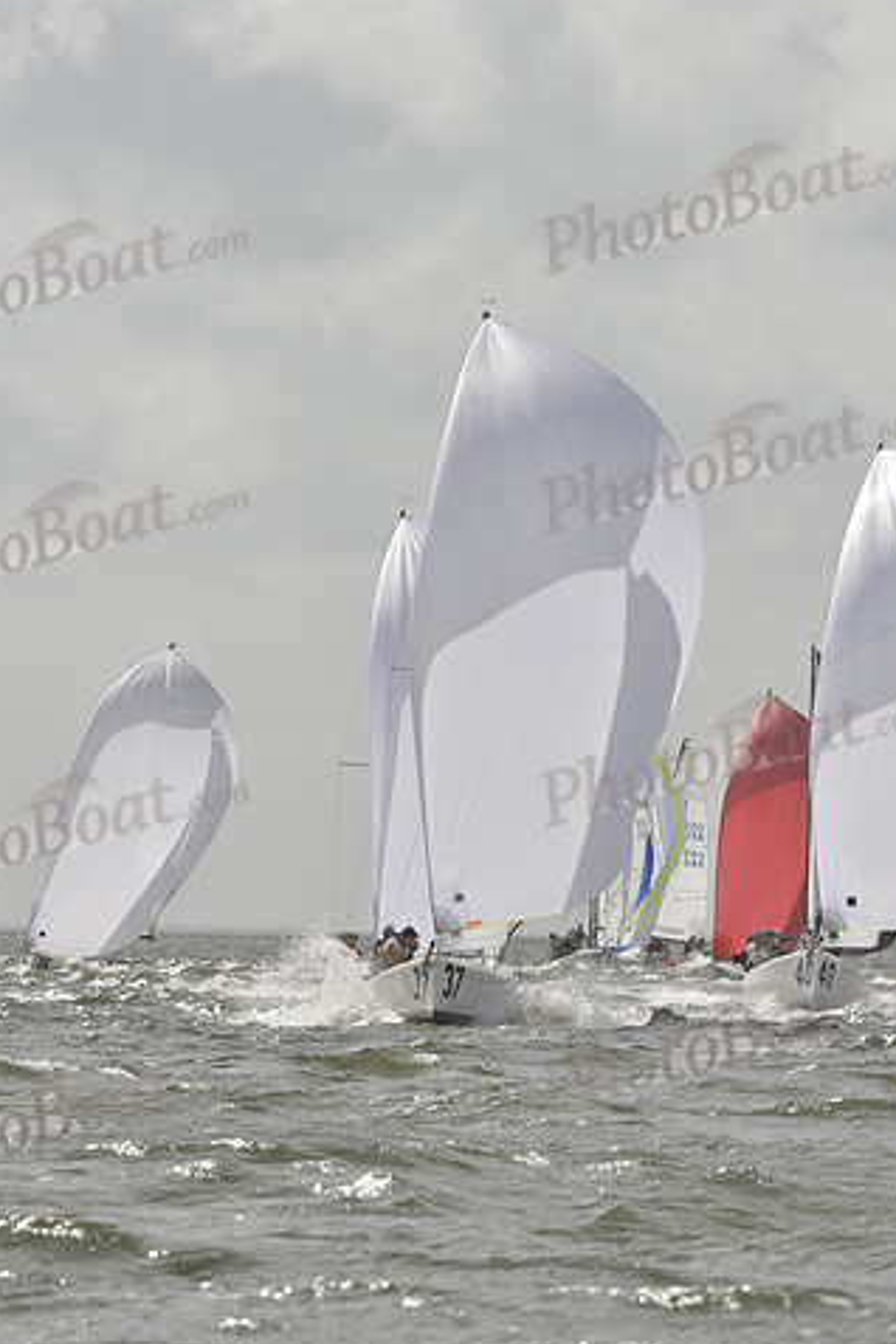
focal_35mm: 292
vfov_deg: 7.1
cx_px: 396
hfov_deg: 4.7
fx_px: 10900
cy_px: 648
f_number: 10
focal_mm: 240
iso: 400
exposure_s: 1/1600
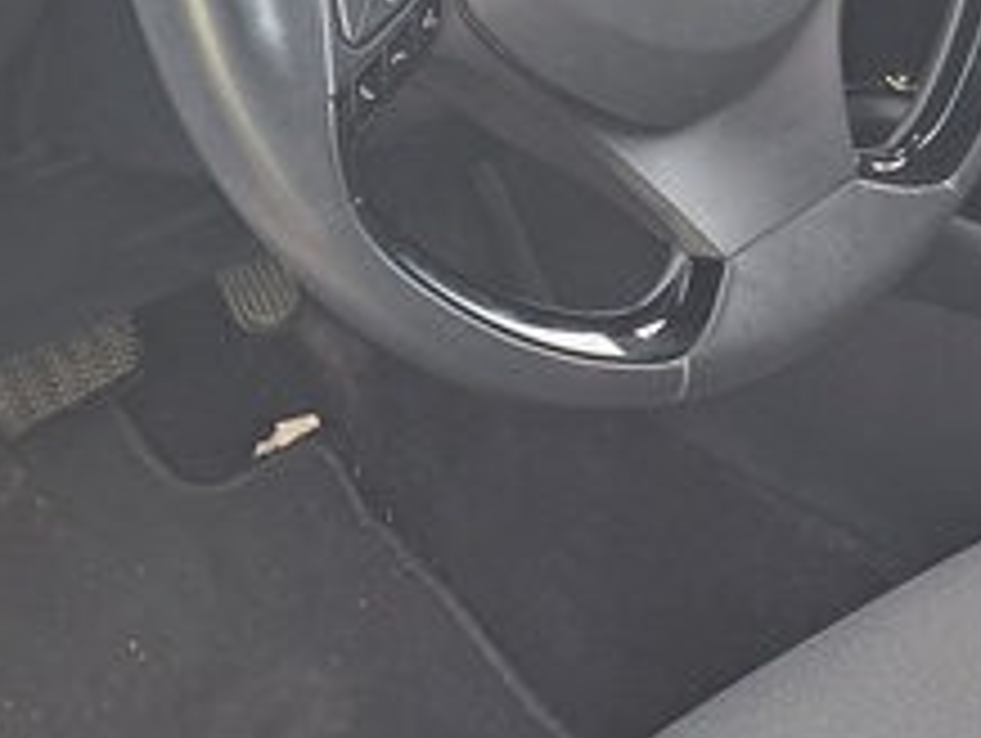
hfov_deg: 21.9
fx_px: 2497
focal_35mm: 88
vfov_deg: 16.6
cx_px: 828
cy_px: 72
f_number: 1.8
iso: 64
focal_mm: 5.23
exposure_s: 1/50
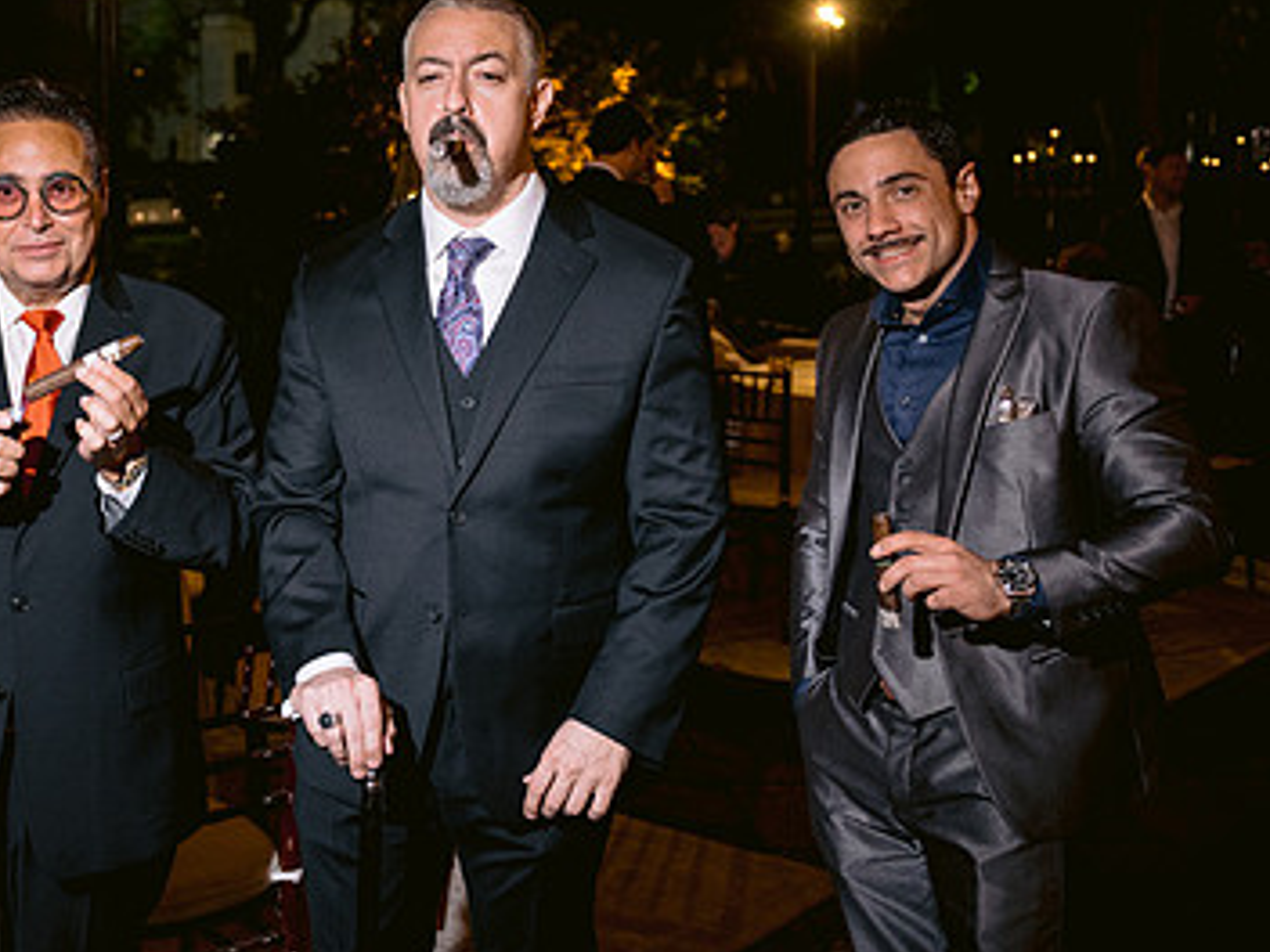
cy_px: 319
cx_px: 383
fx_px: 1761
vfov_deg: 30.1
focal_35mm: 48
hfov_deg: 39.0
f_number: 2.8
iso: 800
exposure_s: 1/80
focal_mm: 28
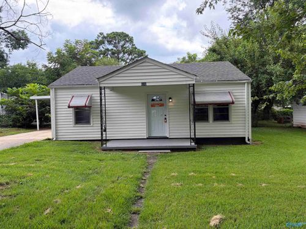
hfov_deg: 67.3
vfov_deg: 53.1
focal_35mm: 26
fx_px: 230
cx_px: 153
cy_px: 114
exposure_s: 1/539
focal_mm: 5.96
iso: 50
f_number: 1.6
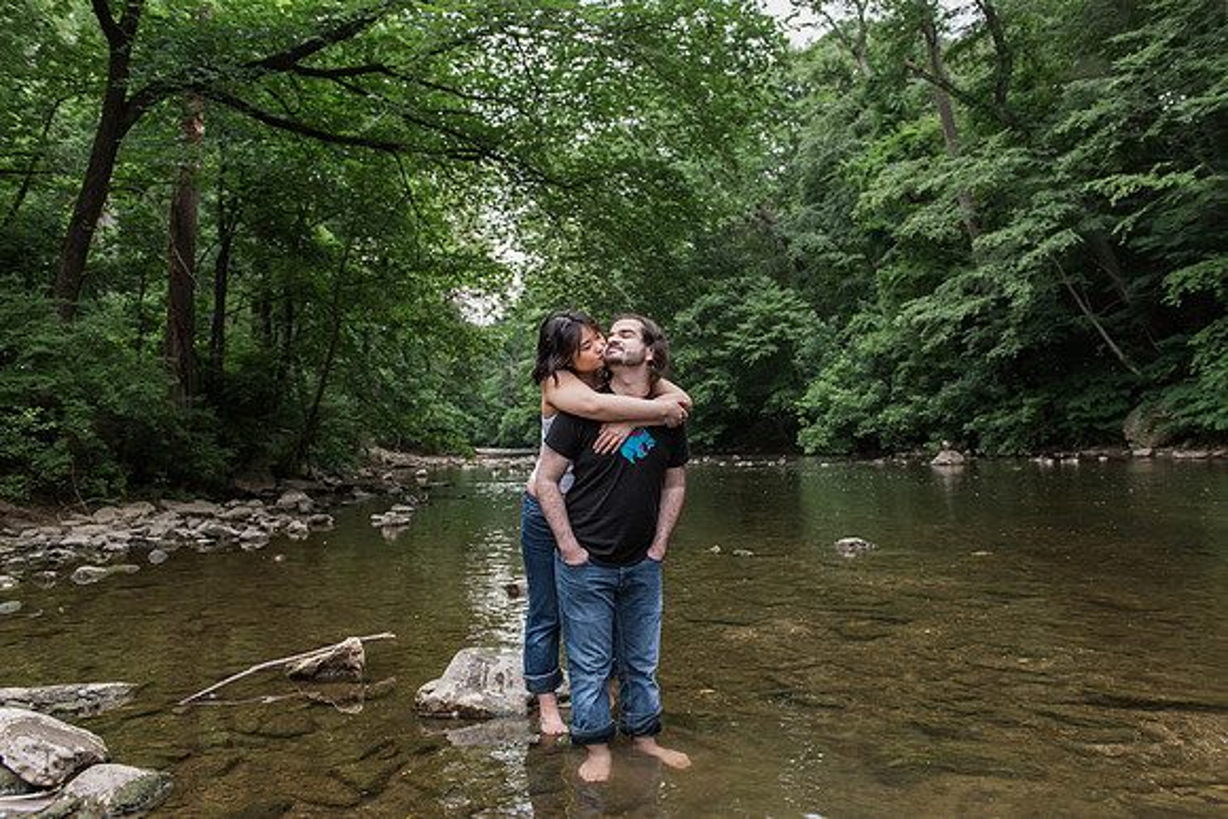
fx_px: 947
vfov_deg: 46.8
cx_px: 615
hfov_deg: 65.9
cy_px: 399
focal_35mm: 28
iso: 1250
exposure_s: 1/160
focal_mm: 27
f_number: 4
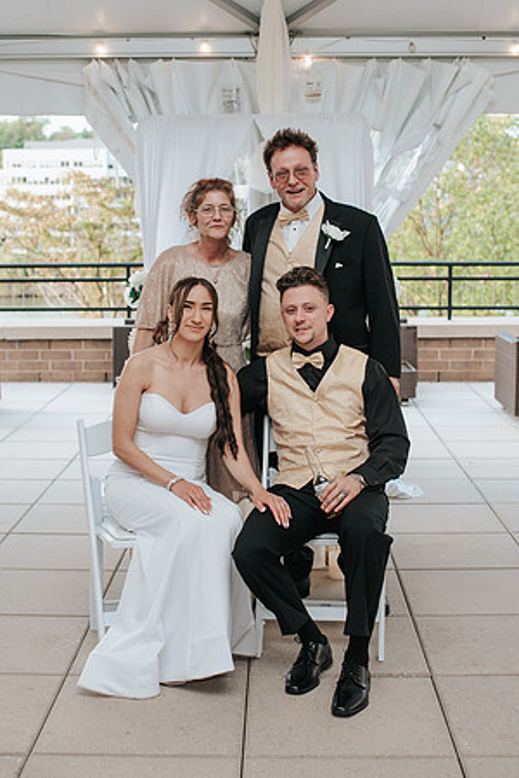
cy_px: 373
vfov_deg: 36.0
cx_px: 250
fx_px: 1198
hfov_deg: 24.4
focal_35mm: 55
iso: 160
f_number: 2.8
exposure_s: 1/160
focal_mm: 35
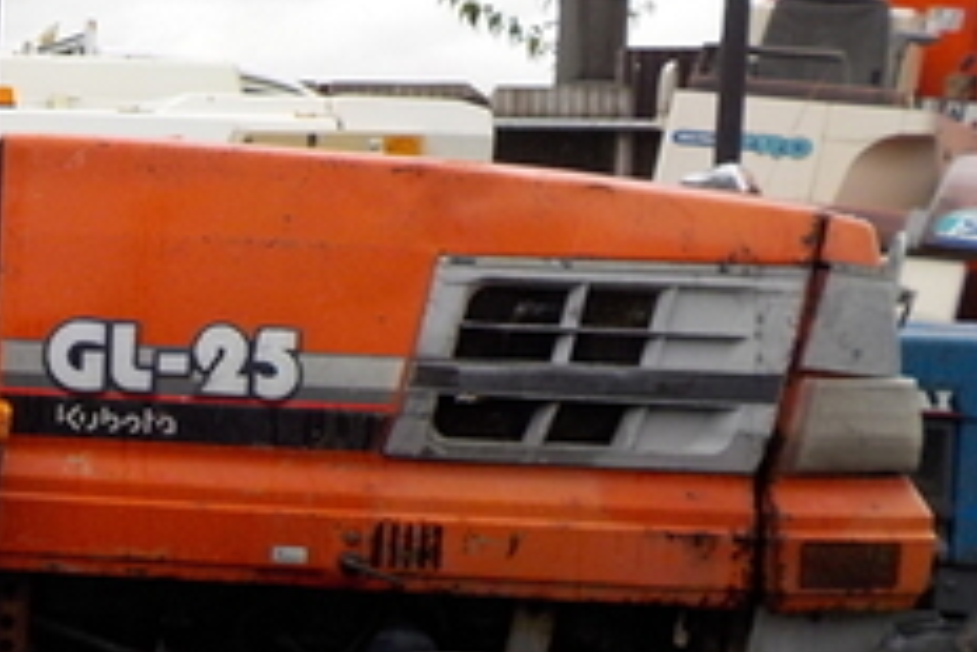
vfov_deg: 15.9
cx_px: -232
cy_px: 442
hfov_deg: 21.7
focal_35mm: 86
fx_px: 2335
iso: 125
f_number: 3.3
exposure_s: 1/200
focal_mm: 4.1
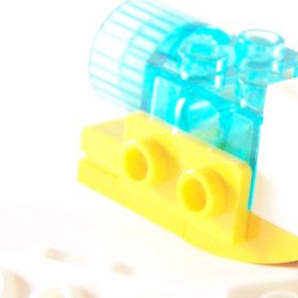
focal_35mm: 231
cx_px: 332
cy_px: 70
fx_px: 2250
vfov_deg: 7.6
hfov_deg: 7.5
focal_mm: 12.4
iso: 400
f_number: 3.2
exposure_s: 1/45
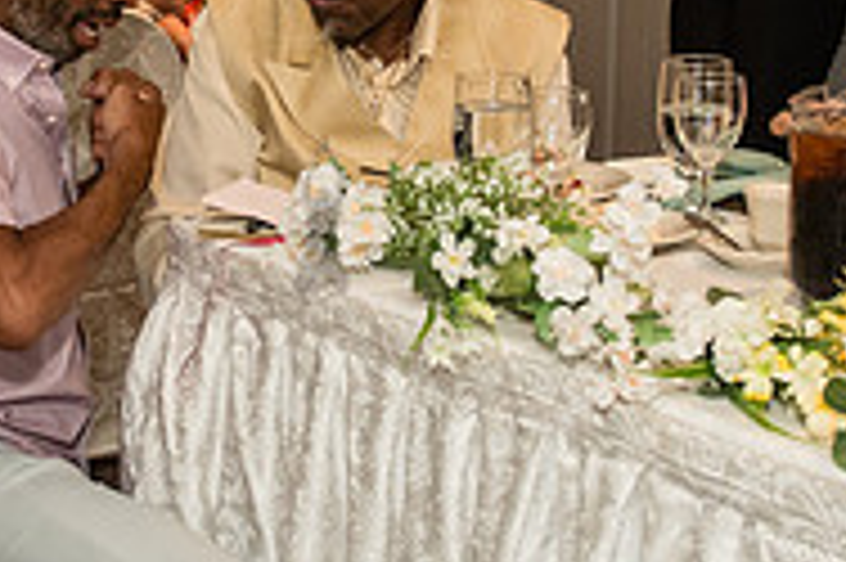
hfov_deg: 22.5
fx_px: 2113
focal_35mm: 90
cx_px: 250
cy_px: 110
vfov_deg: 15.1
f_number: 3.5
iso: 1600
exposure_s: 1/160
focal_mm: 26
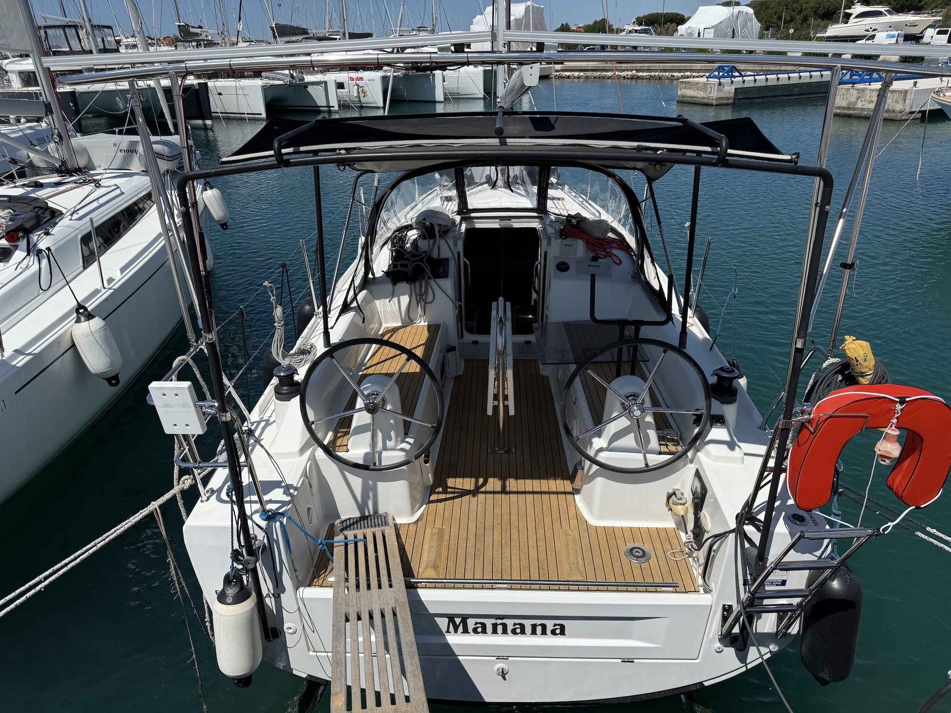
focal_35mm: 24
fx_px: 659
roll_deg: +2.2
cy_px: 356
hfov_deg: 71.6
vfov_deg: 56.8
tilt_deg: -24.1
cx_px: 476
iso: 80
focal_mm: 6.76
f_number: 1.78
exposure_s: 1/8130
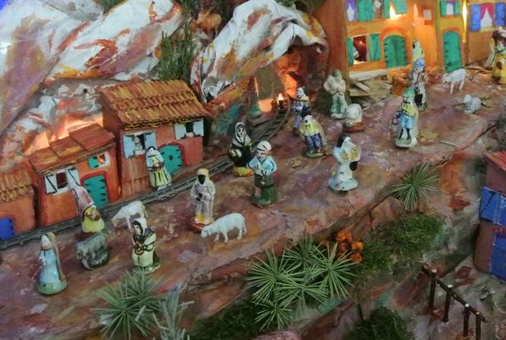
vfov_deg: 21.2
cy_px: 104
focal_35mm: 64
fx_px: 901
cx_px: 284
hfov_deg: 31.3
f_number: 4.5
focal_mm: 16.9
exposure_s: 1/60
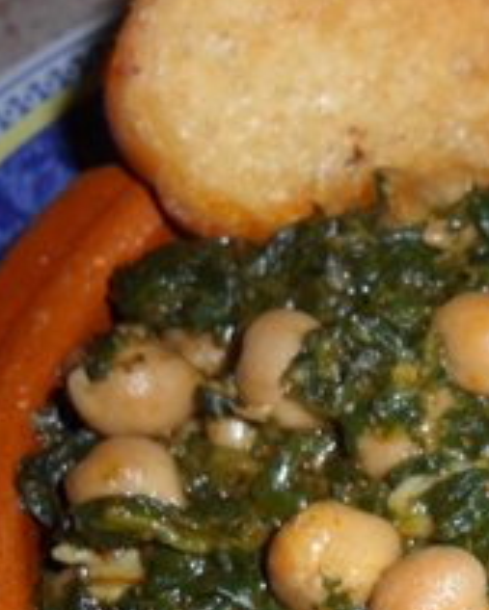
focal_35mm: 71
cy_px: 503
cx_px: 622
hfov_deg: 19.9
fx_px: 1284
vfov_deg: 26.2
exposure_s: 1/45
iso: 100
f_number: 9.4
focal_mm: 5.7
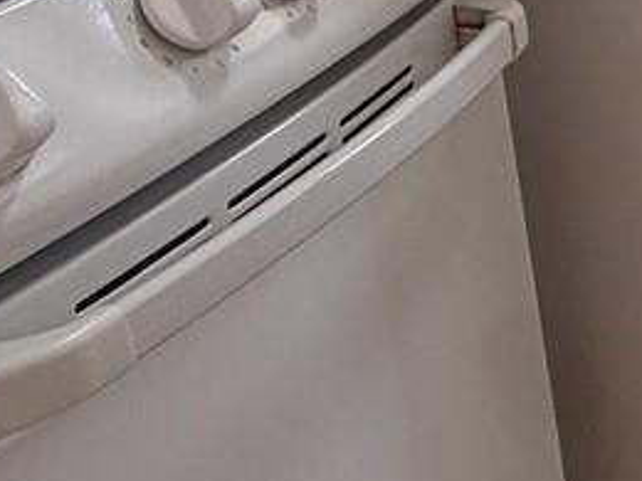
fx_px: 1595
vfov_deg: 15.0
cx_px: 1509
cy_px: -370
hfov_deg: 14.9
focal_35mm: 86
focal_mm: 2.22
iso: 100
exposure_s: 1/120
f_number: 2.2
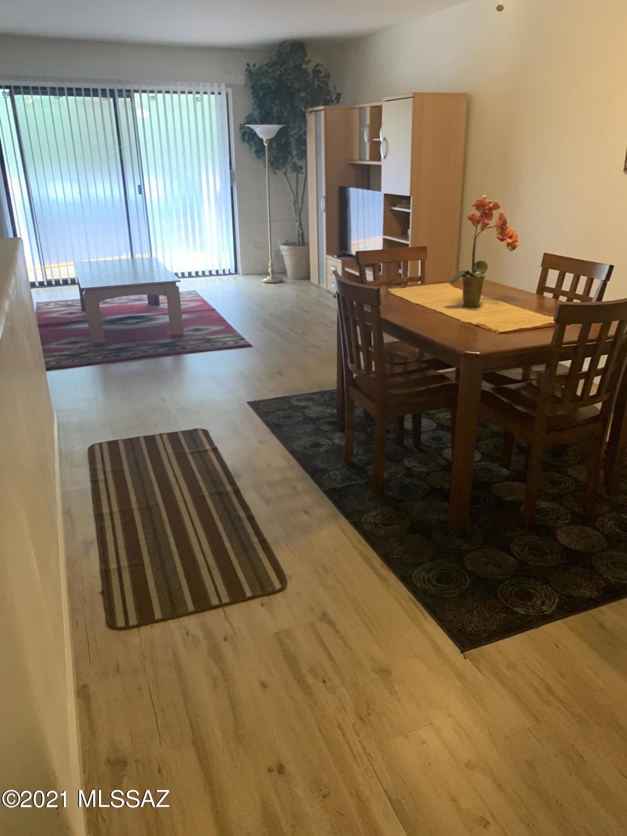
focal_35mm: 26
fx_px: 628
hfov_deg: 53.1
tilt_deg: -22.1
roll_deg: -1.3
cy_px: 418
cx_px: 314
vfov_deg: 67.3
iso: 250
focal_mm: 4.25
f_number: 1.8
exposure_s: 1/40
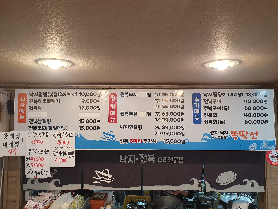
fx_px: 209
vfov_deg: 53.1
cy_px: 104
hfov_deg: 67.3
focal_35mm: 26
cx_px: 139
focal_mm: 4.32
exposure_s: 1/60
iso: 160
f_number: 2.4
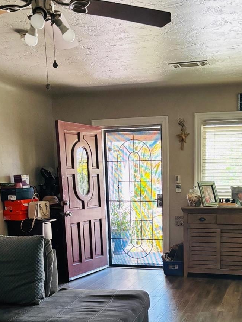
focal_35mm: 45
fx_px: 419
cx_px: 164
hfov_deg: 31.9
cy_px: 257
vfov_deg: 40.4
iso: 400
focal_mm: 5.96
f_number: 1.6
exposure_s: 1/60
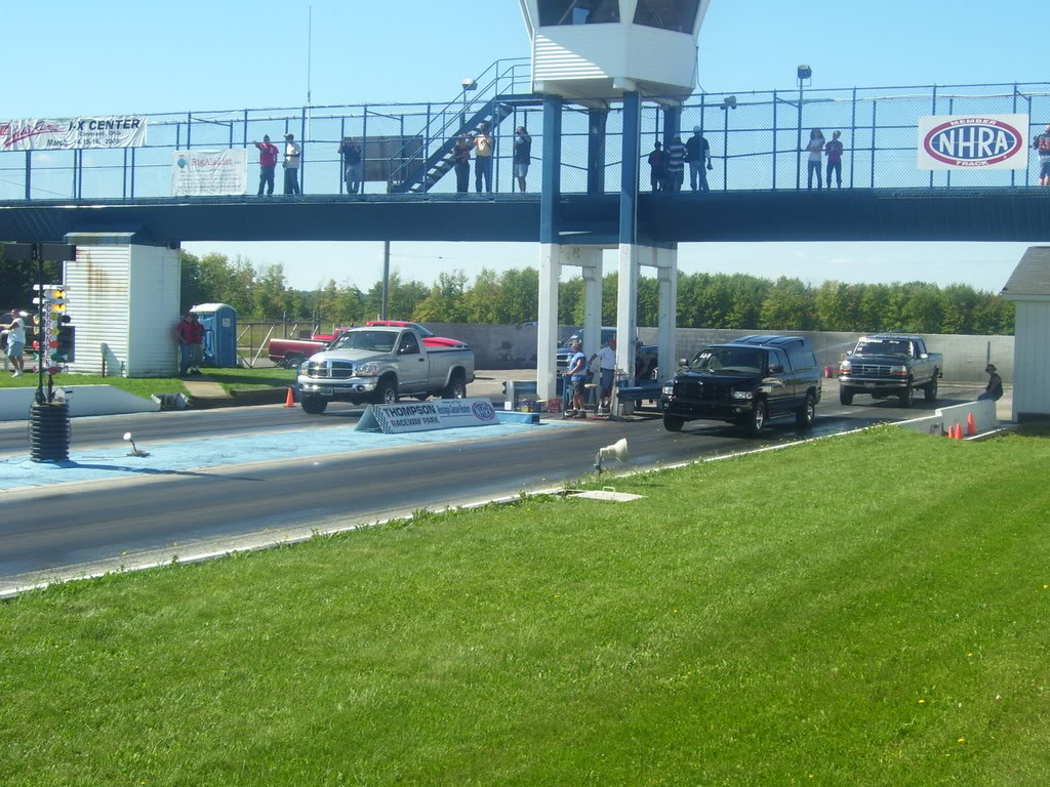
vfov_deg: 25.7
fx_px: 1729
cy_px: 394
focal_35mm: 57
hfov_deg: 33.8
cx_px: 525
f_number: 5.6
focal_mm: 9.4
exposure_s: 1/250
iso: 80
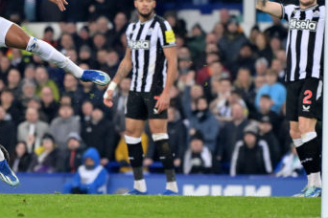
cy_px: 46
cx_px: 24
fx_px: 3999
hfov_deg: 4.7
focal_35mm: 439
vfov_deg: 3.1
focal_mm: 200
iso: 1600
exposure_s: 1/1250
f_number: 3.5
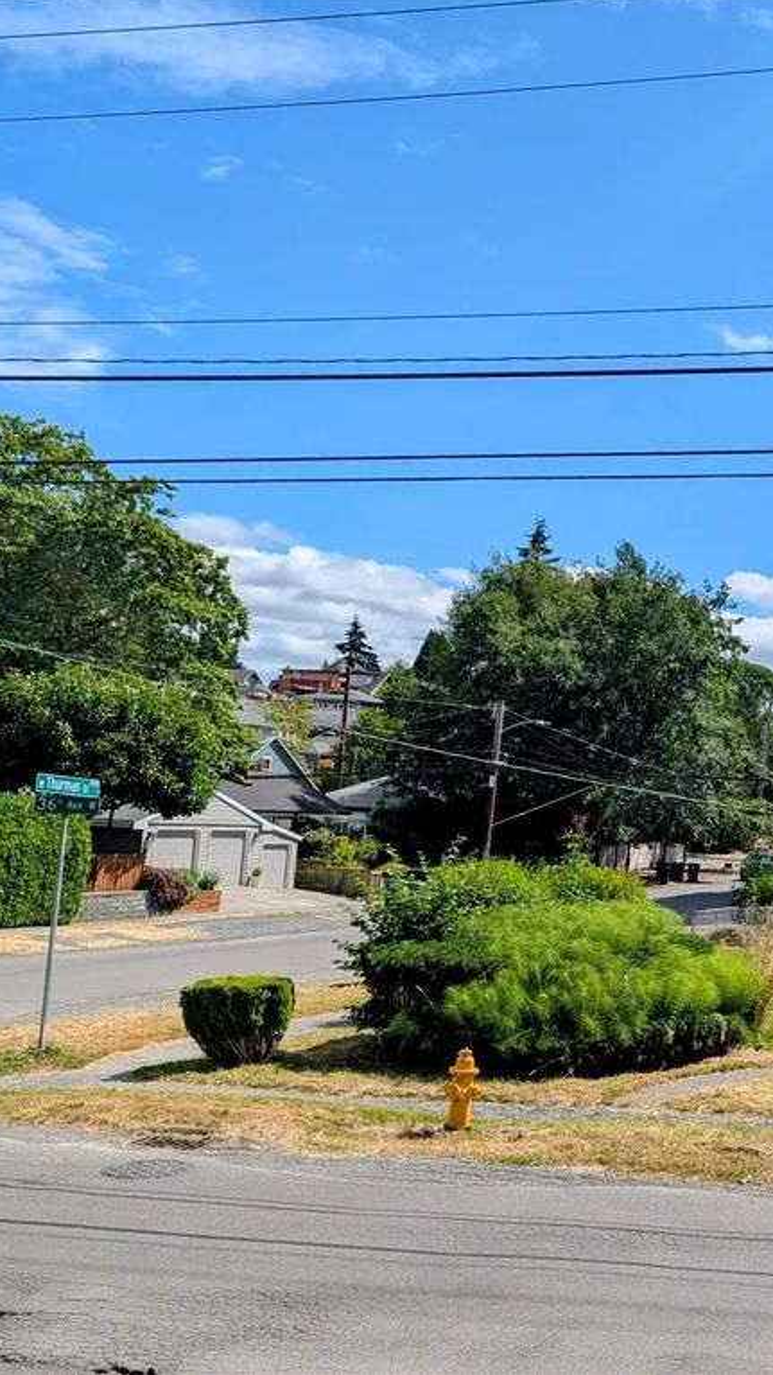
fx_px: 1275
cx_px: 847
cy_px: 685
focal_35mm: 35
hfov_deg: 30.3
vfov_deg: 56.6
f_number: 1.68
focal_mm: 6.9
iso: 21
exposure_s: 1/1715
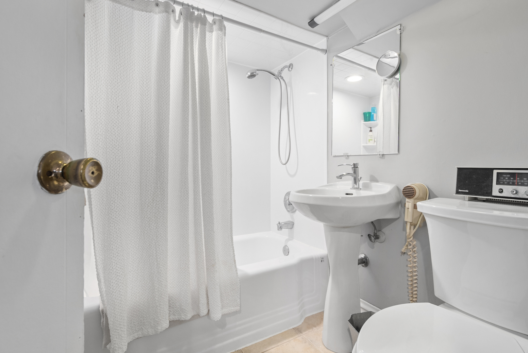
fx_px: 235
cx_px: 264
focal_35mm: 16
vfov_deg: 73.8
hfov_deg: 96.7
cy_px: 176
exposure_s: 1/4
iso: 250
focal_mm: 11
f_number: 7.1
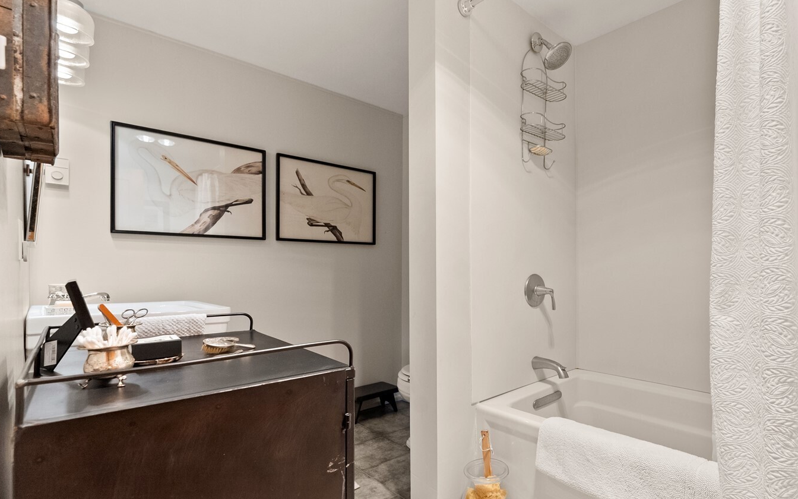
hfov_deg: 89.7
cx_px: 487
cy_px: 266
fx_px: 391
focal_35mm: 18
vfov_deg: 64.9
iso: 400
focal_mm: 14
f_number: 6.3
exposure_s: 1/40
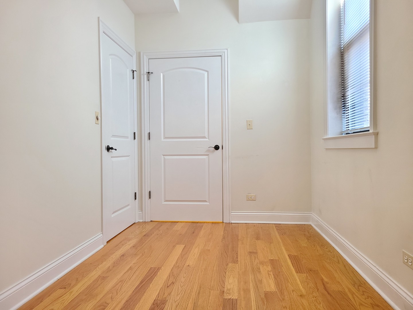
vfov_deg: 53.1
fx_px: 310
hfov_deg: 67.3
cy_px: 155
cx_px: 206
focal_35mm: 26
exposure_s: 1/40
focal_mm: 5.4
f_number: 1.8
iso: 400
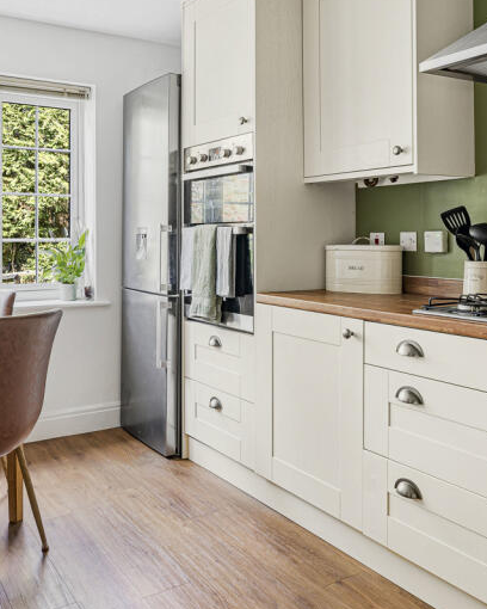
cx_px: 190
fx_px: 593
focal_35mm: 33
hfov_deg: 44.3
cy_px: 236
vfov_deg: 53.8
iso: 100
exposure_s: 1
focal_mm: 17.5
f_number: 8
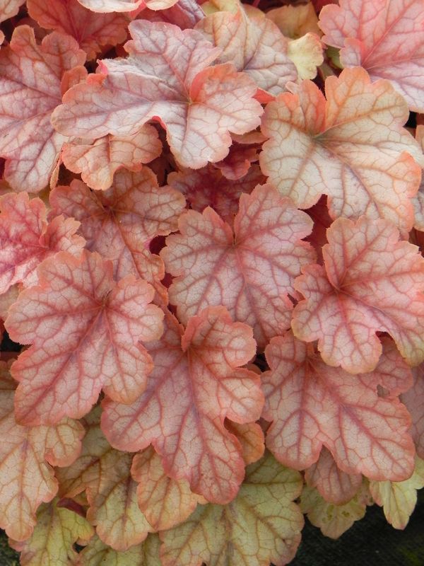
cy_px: 283
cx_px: 212
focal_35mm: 129
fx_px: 2107
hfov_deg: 11.5
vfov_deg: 15.3
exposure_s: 1/125
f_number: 5
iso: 160
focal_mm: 23
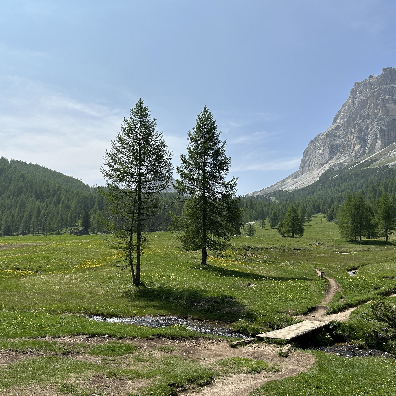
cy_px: 199
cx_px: 177
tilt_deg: +6.5
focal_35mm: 31
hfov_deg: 52.4
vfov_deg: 52.5
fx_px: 401
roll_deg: -0.5
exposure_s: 1/6579
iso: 50
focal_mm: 5.7
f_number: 1.5
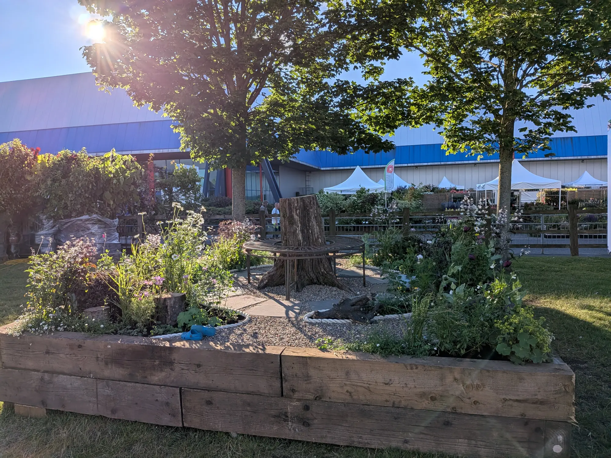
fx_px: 424
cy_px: 229
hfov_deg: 71.6
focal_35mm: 24
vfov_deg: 56.8
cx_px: 306
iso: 24
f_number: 1.7
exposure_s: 1/15625
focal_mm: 4.53
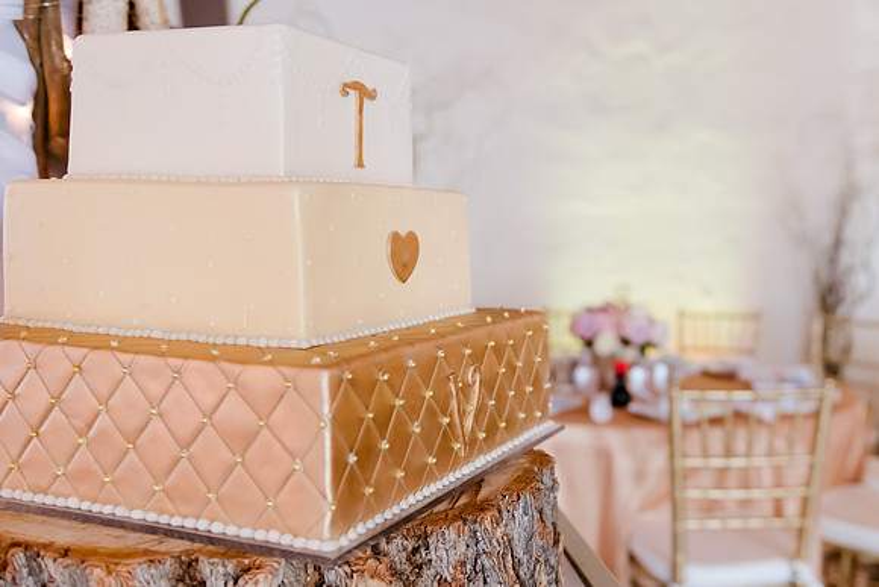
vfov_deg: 33.8
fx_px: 965
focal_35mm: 40
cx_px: 519
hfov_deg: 48.7
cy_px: 325
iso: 1600
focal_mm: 28
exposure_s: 1/250
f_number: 2.8
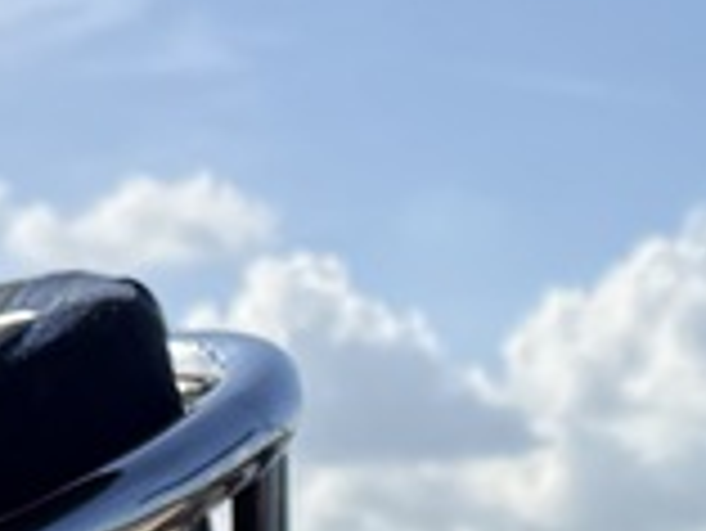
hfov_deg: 10.1
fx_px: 3735
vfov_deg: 7.3
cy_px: 1557
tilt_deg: -10.8
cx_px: 1354
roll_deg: +4.4
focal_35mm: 183
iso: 100
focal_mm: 6.76
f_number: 1.78
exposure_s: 1/5714
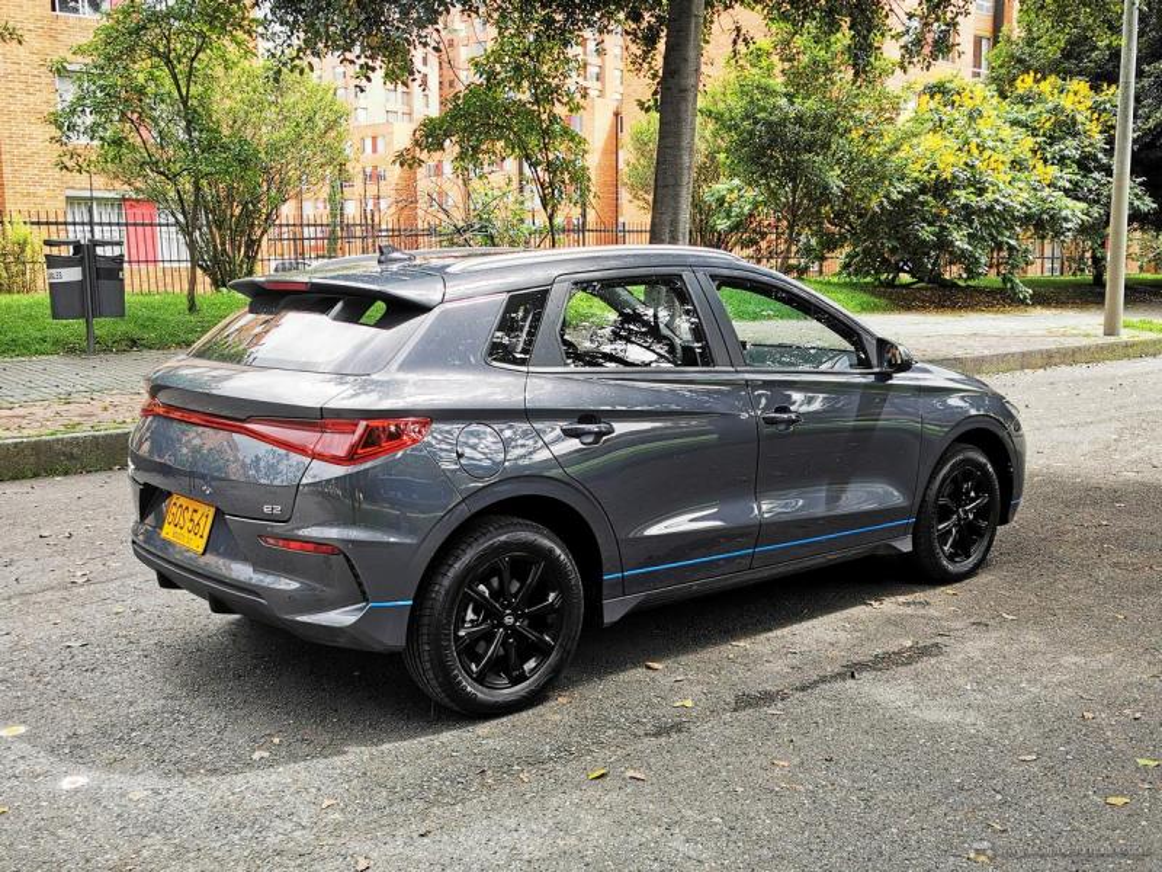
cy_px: 436
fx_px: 1208
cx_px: 581
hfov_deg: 51.4
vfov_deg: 39.7
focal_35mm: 36
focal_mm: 5.56
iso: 50
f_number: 1.6
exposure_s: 5
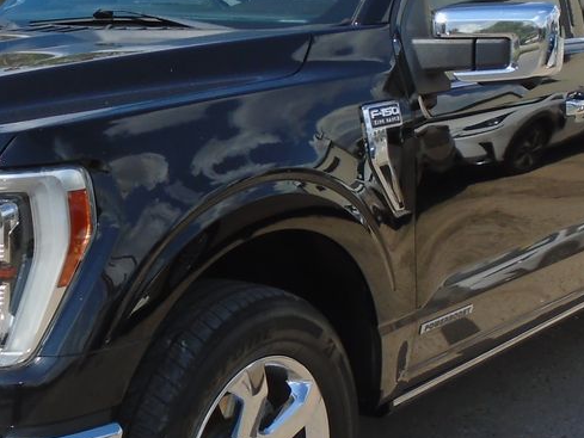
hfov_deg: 28.3
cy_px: 205
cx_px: 170
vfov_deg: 21.6
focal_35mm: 68
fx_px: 1147
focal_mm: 4.6
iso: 100
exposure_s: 1/1250
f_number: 3.2
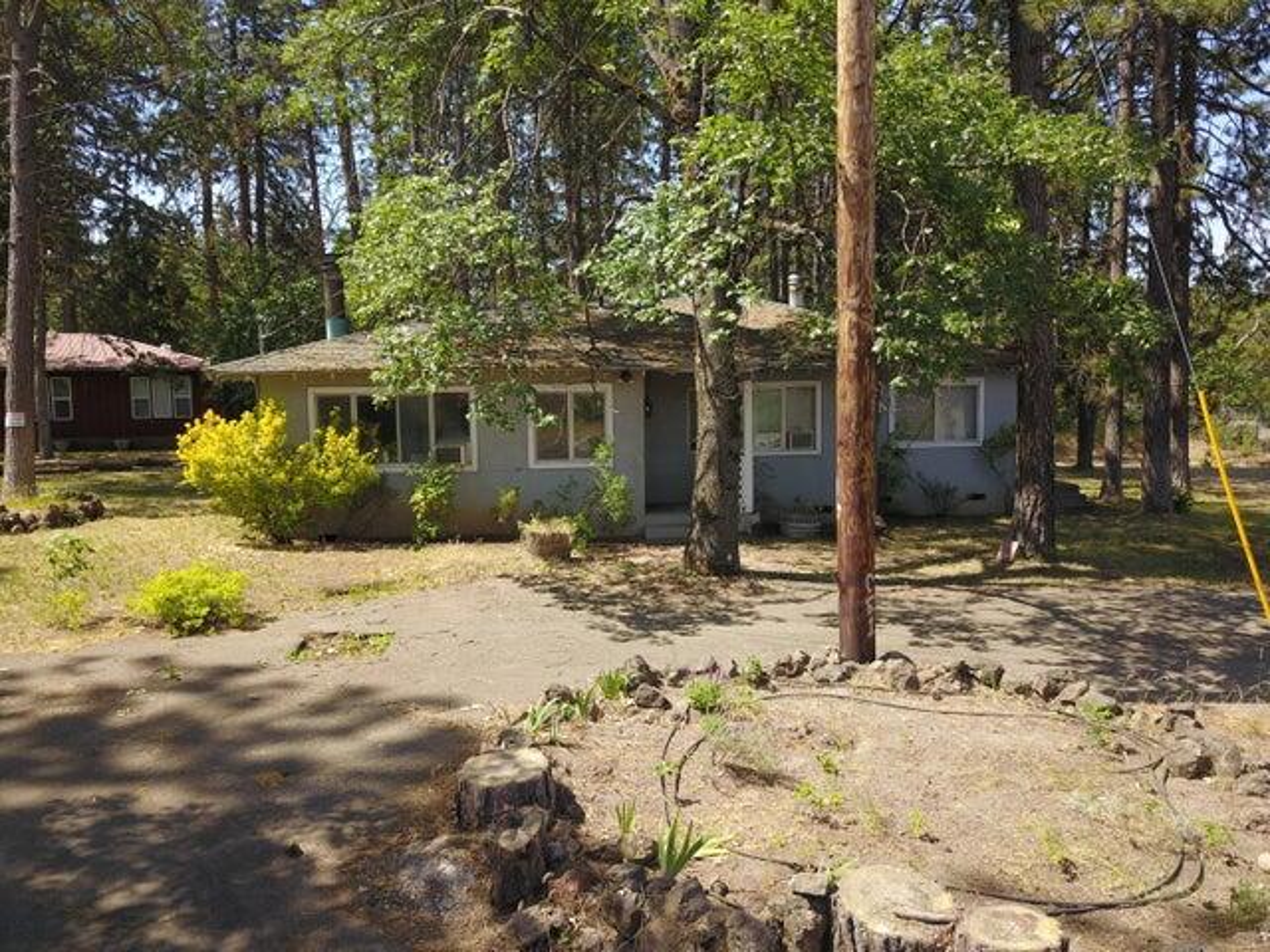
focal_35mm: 26
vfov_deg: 53.1
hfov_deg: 67.3
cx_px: 635
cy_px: 476
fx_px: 954
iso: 100
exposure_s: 1/475
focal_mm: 4.73
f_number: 2.2
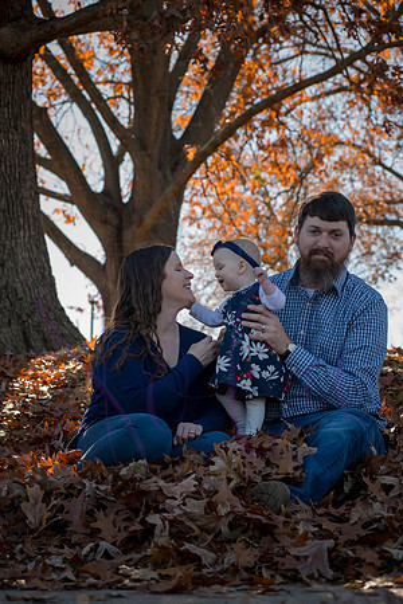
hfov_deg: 17.1
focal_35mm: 80
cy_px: 302
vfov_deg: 25.4
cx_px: 202
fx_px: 1343
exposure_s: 1/320
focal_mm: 80
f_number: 8
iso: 400
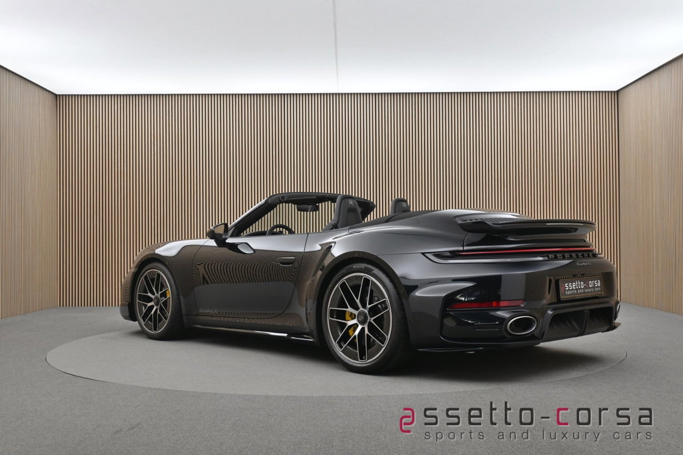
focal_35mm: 41
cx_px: 342
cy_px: 228
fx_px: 783
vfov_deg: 32.5
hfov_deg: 47.1
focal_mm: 27.5
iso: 500
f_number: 4.5
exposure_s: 1/40
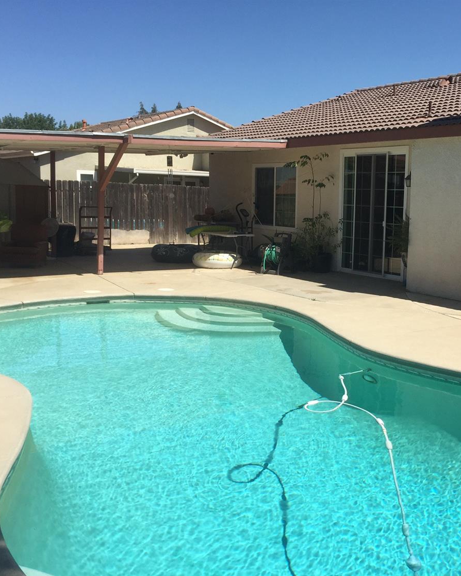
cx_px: 325
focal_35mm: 38
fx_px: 648
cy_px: 289
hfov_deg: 38.5
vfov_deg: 47.9
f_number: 2.2
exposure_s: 1/2326
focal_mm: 4.15
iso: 32
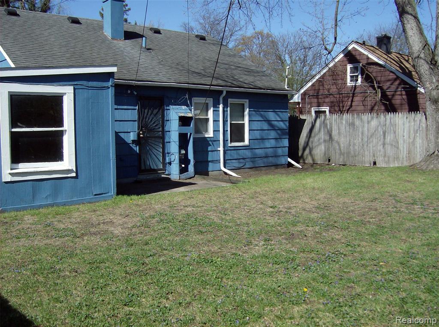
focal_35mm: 36
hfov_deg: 51.5
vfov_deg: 39.5
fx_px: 455
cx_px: 220
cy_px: 164
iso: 100
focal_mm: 6
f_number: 4.7
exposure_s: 1/702
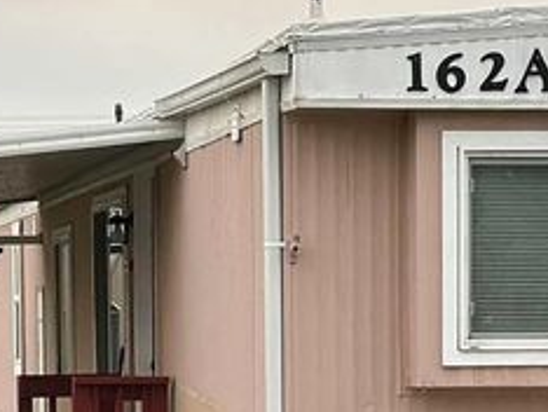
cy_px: 424
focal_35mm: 210
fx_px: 3328
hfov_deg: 9.4
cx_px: 227
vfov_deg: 7.1
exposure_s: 1/61
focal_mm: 6.86
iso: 125
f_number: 1.78
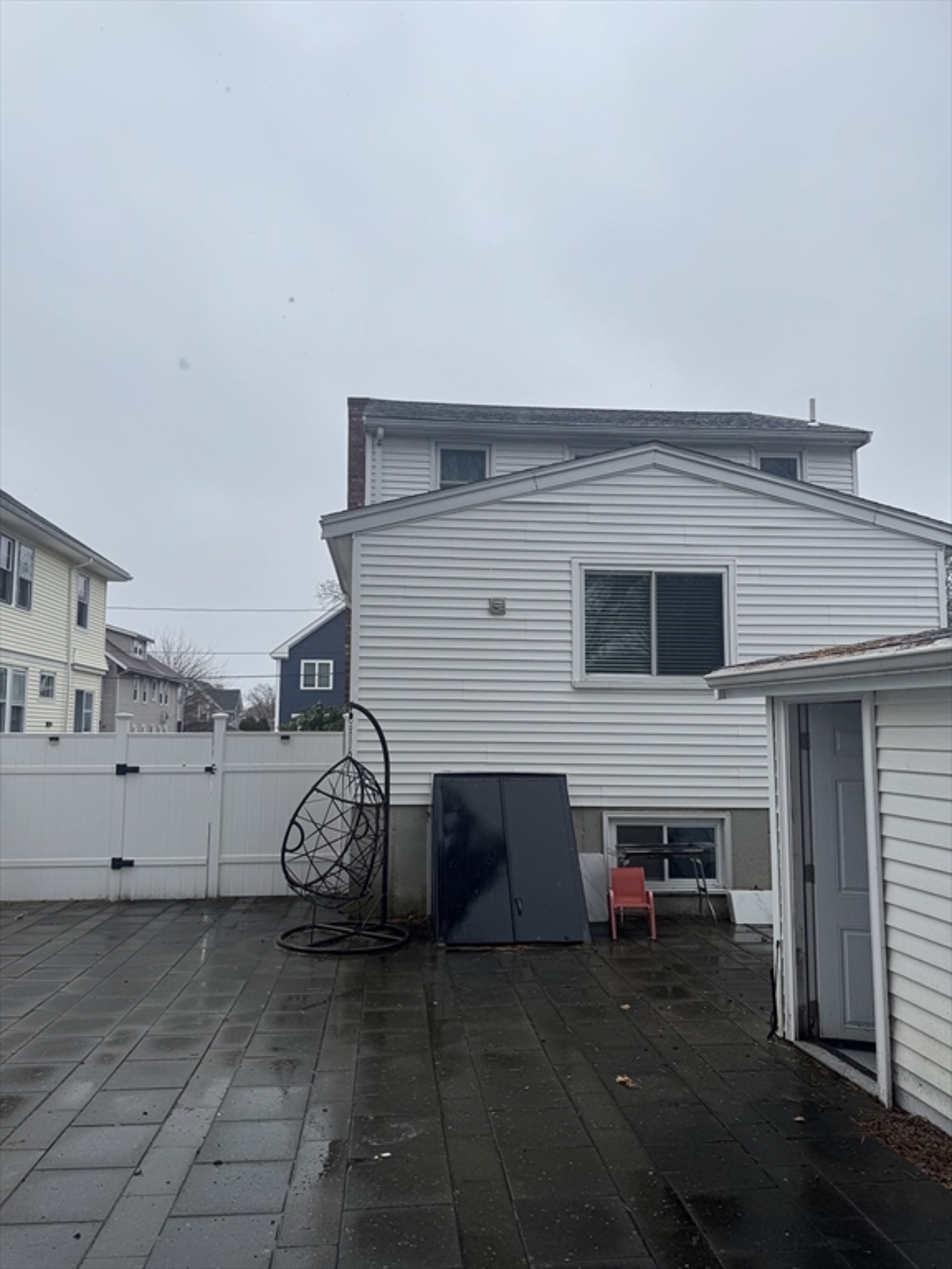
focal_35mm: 24
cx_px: 476
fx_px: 880
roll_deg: +1.4
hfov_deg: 56.8
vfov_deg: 71.6
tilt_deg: +5.2
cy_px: 634
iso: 80
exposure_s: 1/1560
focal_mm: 6.76
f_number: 1.78
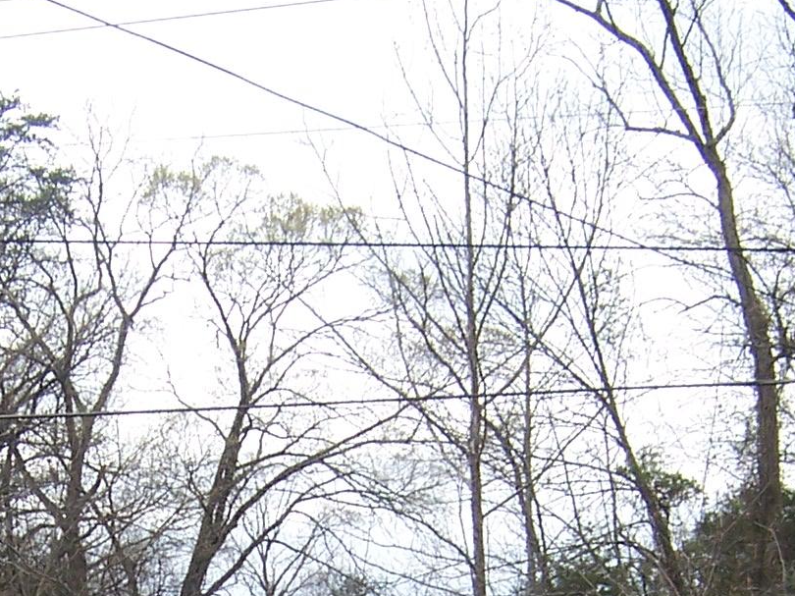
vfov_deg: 13.4
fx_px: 2411
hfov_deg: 18.6
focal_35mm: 105
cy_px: 863
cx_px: 210
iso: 80
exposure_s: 1/500
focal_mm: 5.5
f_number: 3.4
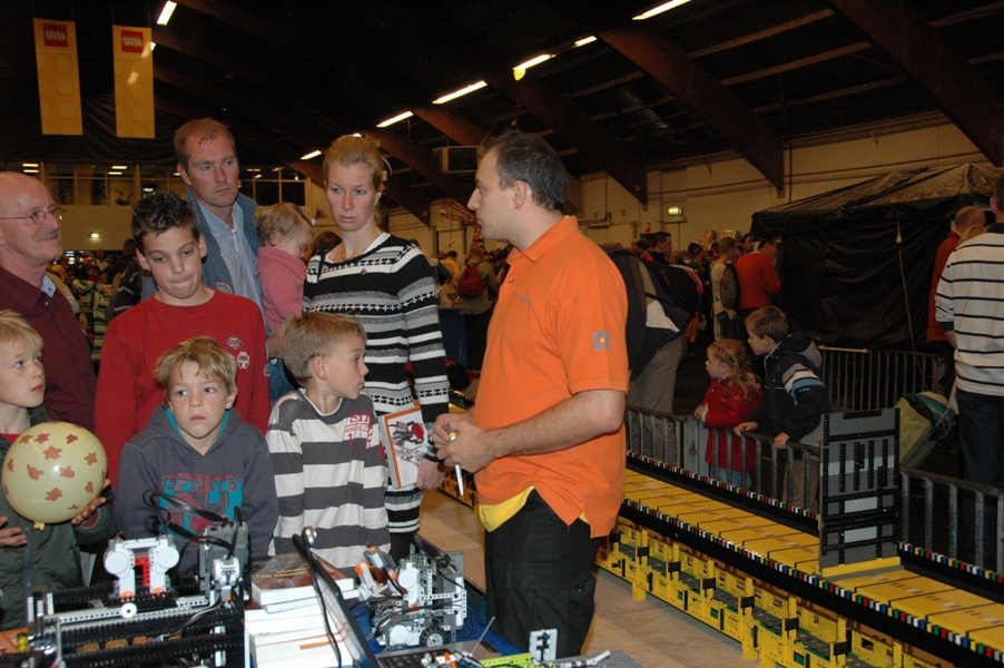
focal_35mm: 39
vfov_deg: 34.2
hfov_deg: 49.6
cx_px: 502
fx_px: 1087
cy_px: 334
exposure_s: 1/60
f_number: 5.6
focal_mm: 26
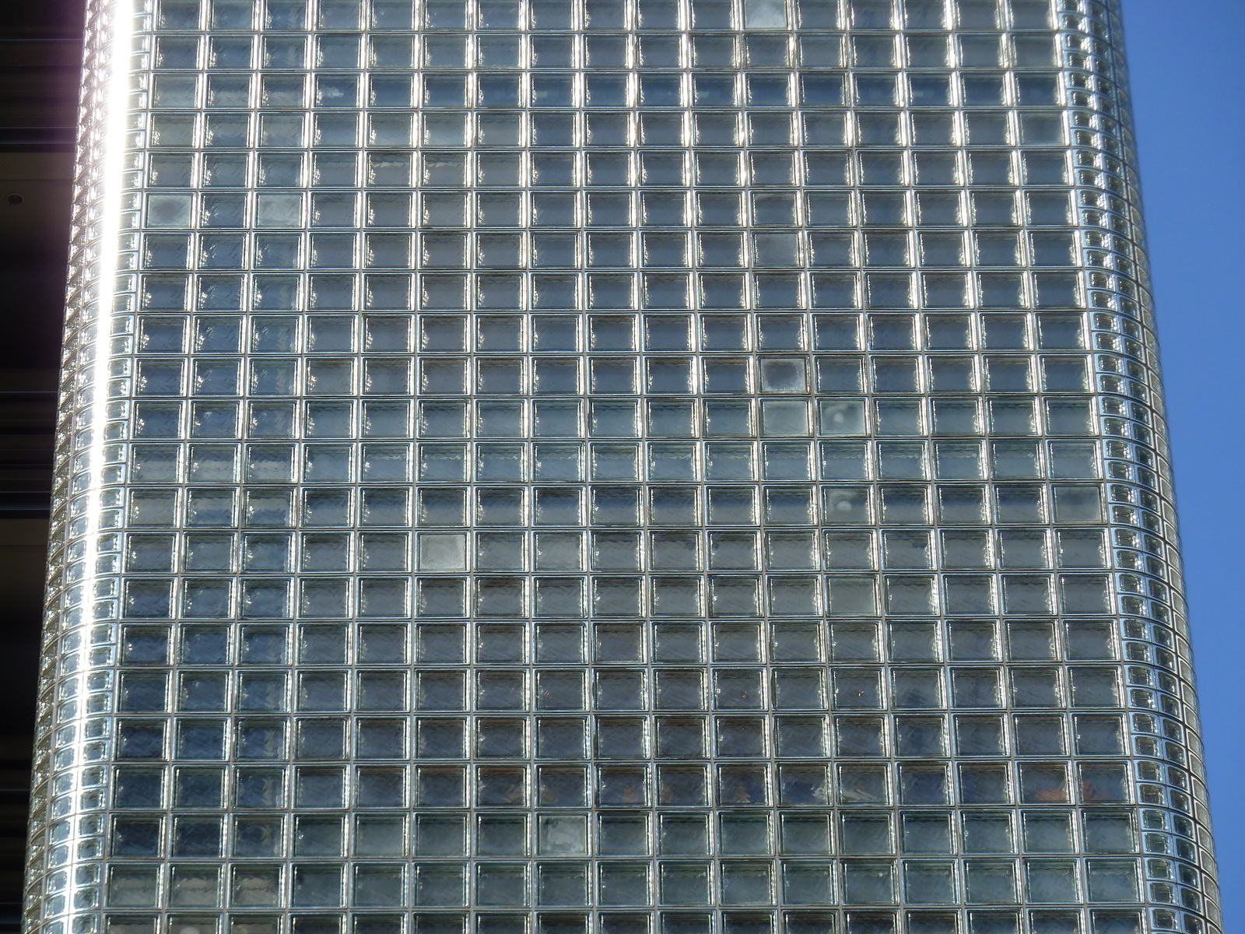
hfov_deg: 13.4
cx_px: 622
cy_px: 467
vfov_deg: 10.1
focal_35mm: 147
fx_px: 5287
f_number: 5
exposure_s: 1/500
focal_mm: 24.1
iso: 80
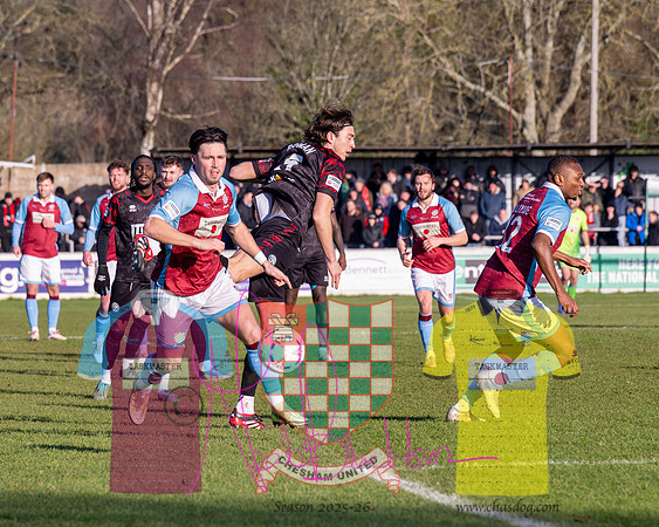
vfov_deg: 5.8
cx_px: 259
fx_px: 5157
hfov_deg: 7.3
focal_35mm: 265
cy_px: 298
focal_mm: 115
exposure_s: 1/6400
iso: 800
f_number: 4
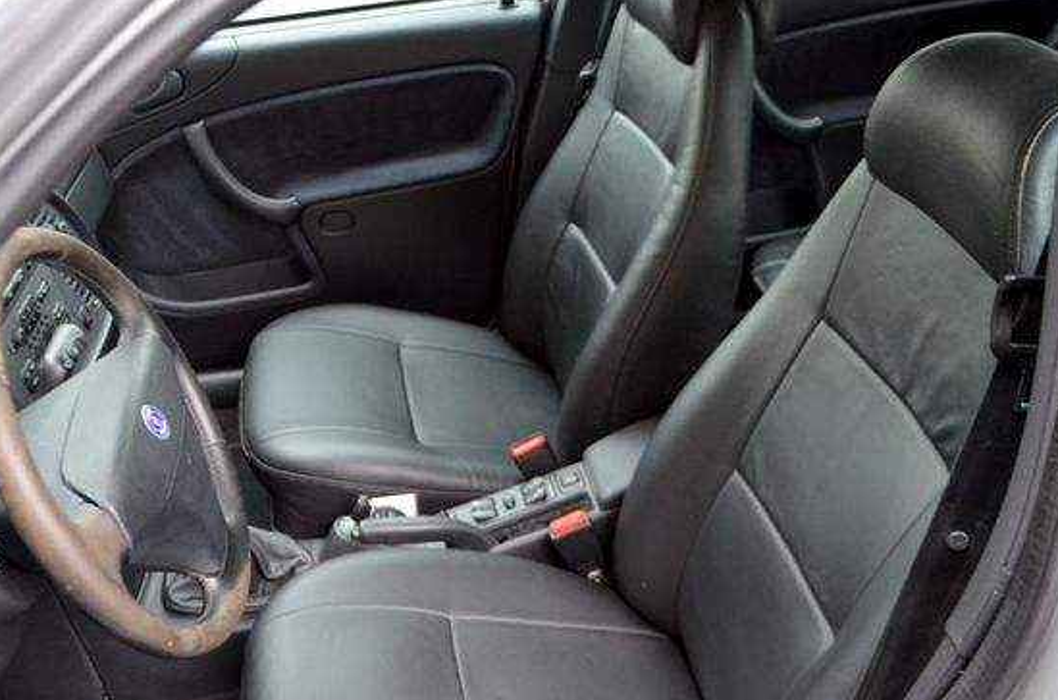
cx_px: 486
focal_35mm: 42
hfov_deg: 46.5
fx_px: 1231
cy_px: 368
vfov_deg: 31.7
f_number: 4
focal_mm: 24
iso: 720
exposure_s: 1/60
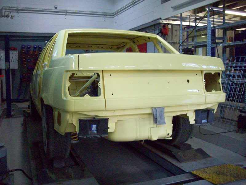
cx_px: 123
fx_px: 263
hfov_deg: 50.1
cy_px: 92
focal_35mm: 37
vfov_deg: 38.7
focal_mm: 6.2
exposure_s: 1/128
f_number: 2.8
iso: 516
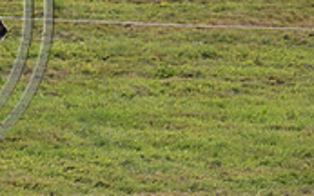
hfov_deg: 4.5
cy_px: -15
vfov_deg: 2.8
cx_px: -154
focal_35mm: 462
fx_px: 3952
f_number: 3.5
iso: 200
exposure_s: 1/1250
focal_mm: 135
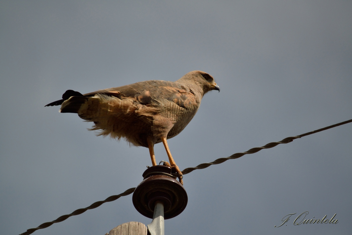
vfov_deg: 3.1
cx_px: 176
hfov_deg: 4.6
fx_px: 4399
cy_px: 118
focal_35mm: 450
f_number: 5.6
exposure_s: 1/4000
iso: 400
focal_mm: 300
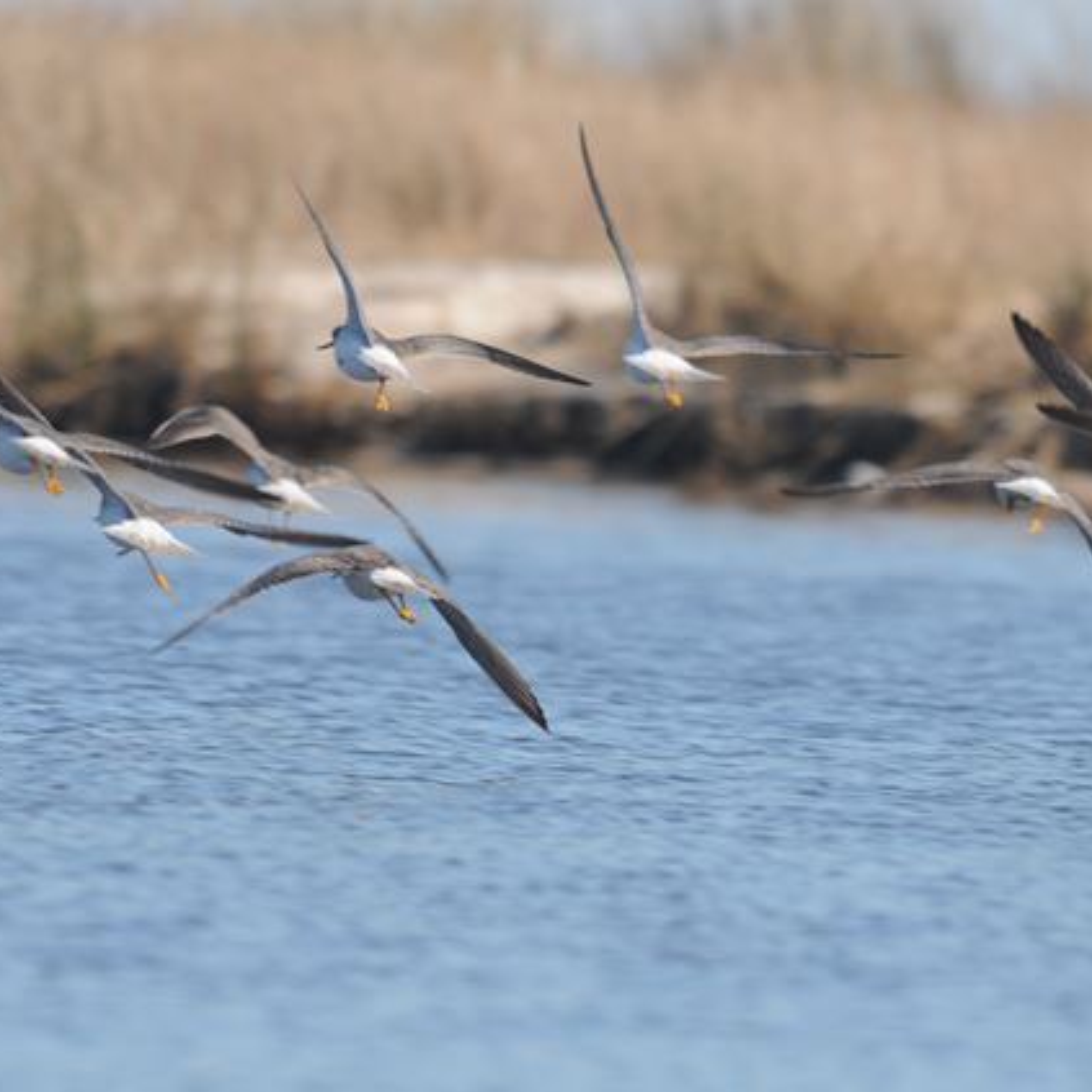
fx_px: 28909
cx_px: 560
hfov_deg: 2.2
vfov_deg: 2.2
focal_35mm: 810
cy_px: 546
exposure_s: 1/800
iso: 360
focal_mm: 420
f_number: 8
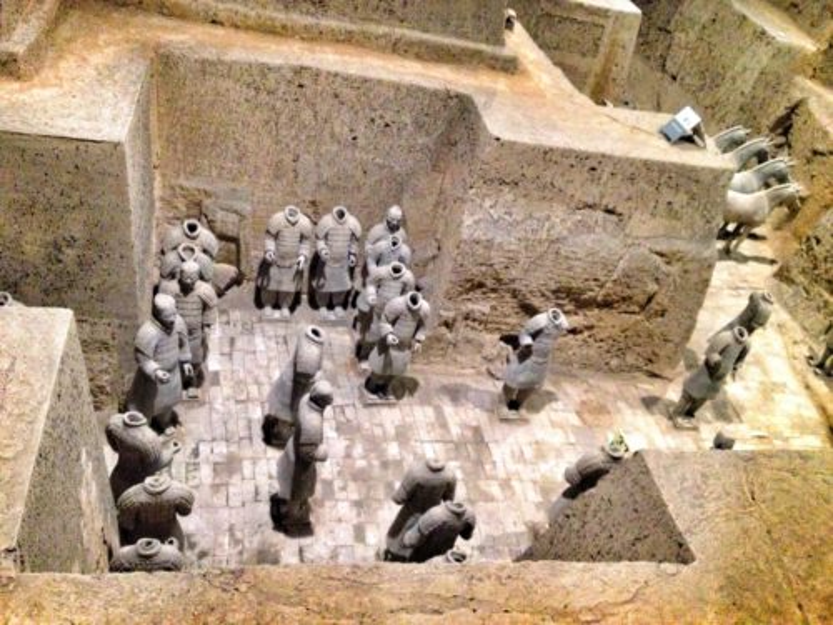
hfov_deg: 52.6
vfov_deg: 40.7
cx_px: 416
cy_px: 312
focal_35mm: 35
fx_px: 842
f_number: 2.4
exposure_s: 1/15
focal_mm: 4.28
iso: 640
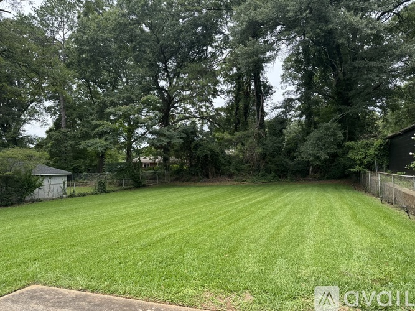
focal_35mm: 24
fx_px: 288
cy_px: 156
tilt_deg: +3.7
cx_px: 208
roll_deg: +0.0
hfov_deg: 71.6
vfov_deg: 56.8
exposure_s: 1/1151
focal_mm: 6.76
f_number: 1.78
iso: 80
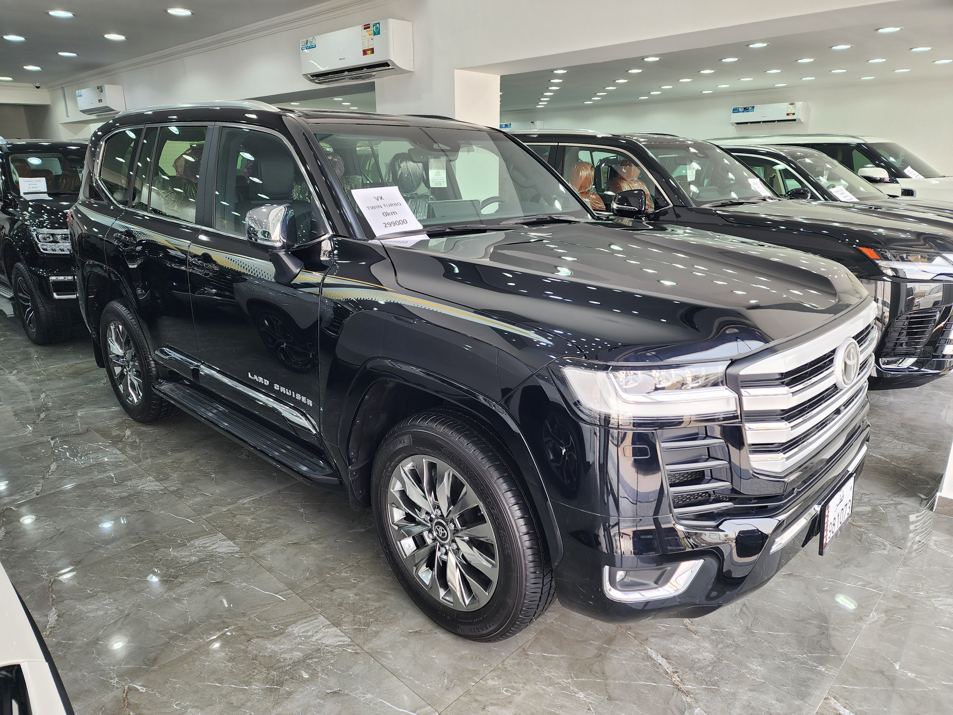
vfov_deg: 58.9
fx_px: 633
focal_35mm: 23
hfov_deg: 73.9
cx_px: 476
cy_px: 358
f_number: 1.8
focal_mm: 6.4
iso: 40
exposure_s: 1/120
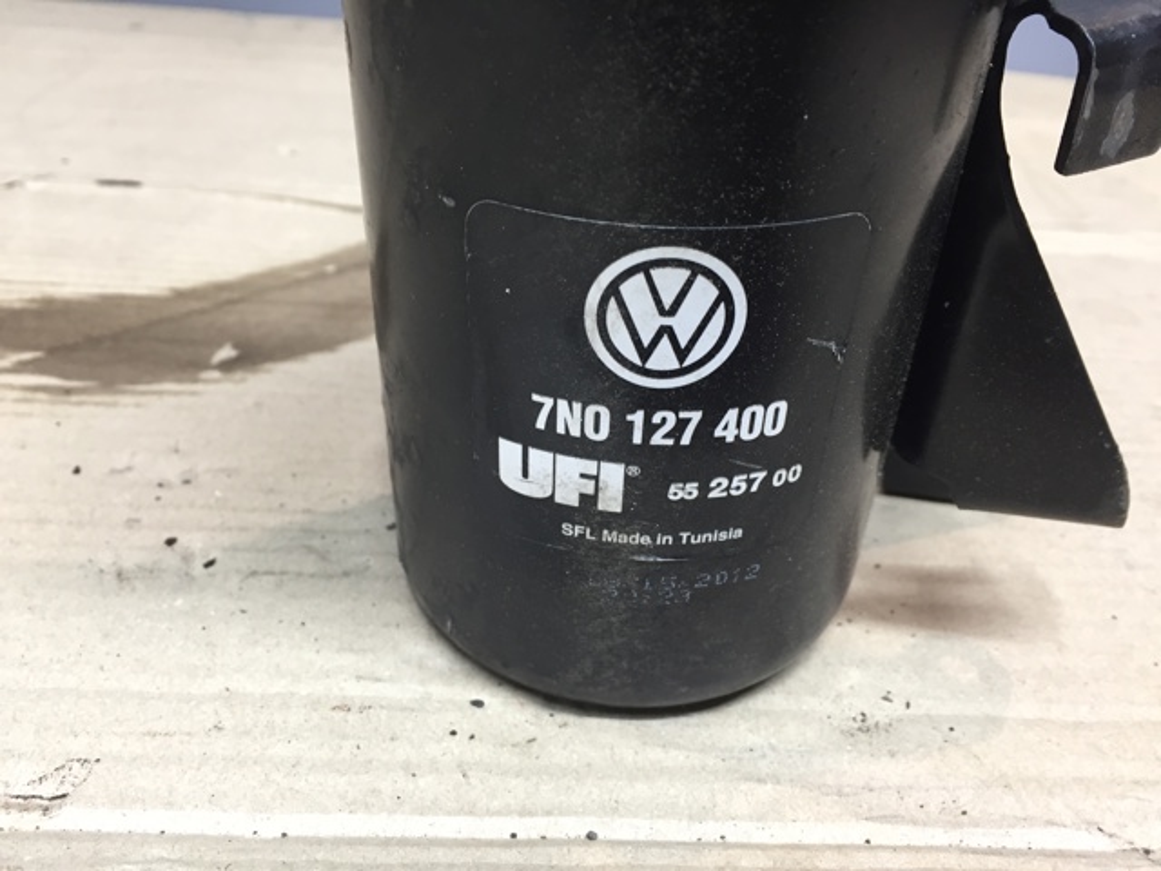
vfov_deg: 48.2
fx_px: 973
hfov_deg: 61.7
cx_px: 580
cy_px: 436
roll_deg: -4.2
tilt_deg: -31.5
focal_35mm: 29
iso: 125
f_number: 2.2
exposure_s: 1/33
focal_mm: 4.15
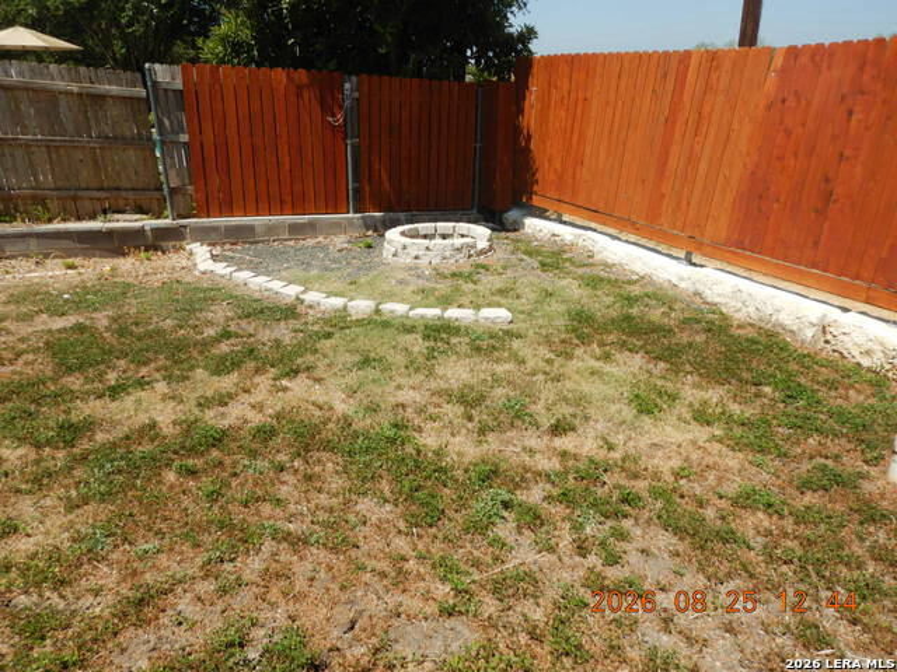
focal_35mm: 24
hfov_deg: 71.6
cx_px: 448
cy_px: 336
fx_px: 622
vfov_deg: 56.8
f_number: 4.1
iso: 125
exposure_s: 1/1000
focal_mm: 4.3
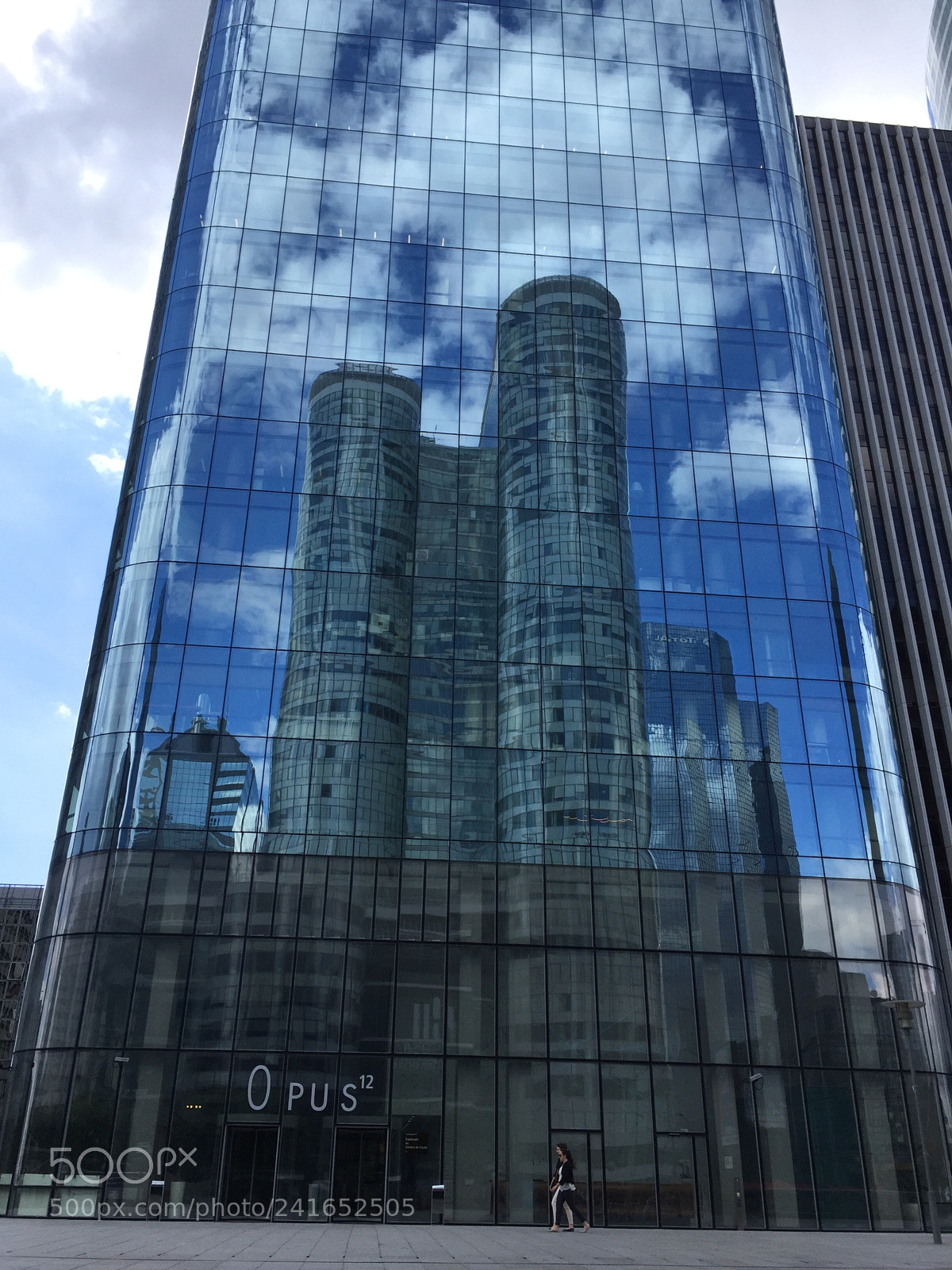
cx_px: 476
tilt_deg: +29.0
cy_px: 635
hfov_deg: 48.2
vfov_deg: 61.7
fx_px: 1063
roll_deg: -2.1
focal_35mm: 29
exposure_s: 1/1412
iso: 32
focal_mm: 4.15
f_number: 2.2
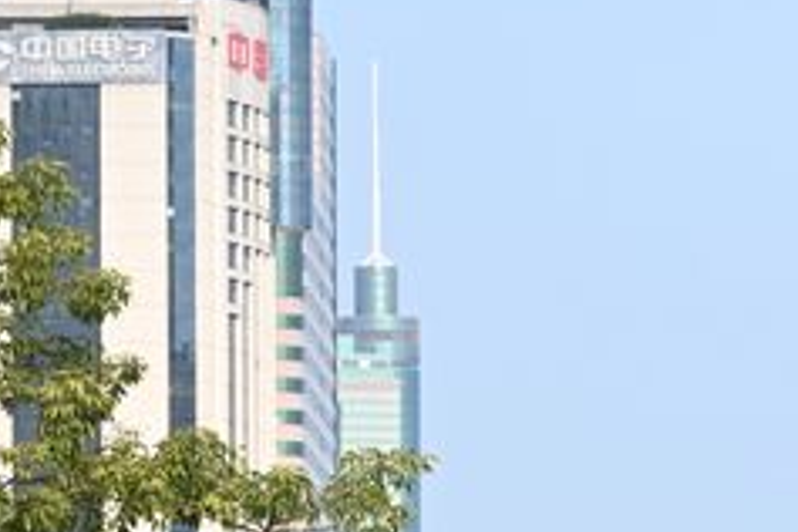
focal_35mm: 518
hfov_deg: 4.0
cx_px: 1067
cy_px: 998
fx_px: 11481
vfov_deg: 2.6
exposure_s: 1/200
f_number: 5
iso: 64
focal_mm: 120
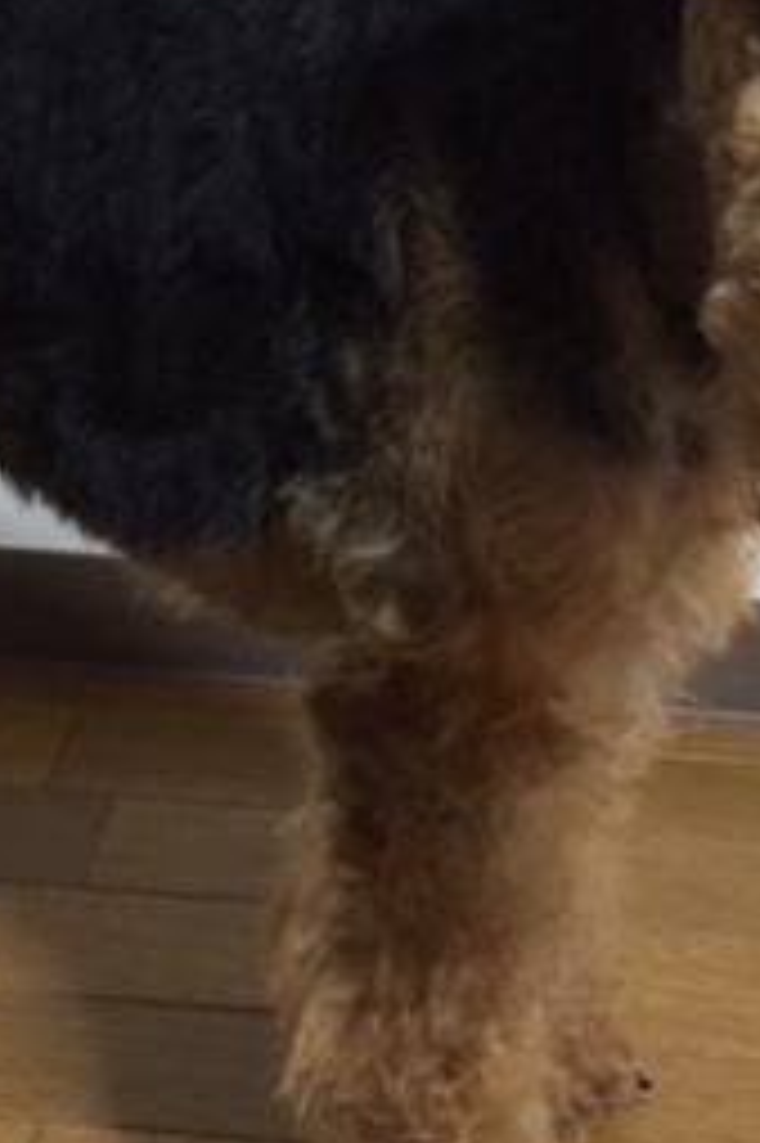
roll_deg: -1.4
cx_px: 301
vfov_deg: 26.7
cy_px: 590
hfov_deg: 17.9
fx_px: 2410
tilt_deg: -27.5
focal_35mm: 76
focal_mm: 4.15
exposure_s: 1/30
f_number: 2.2
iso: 250
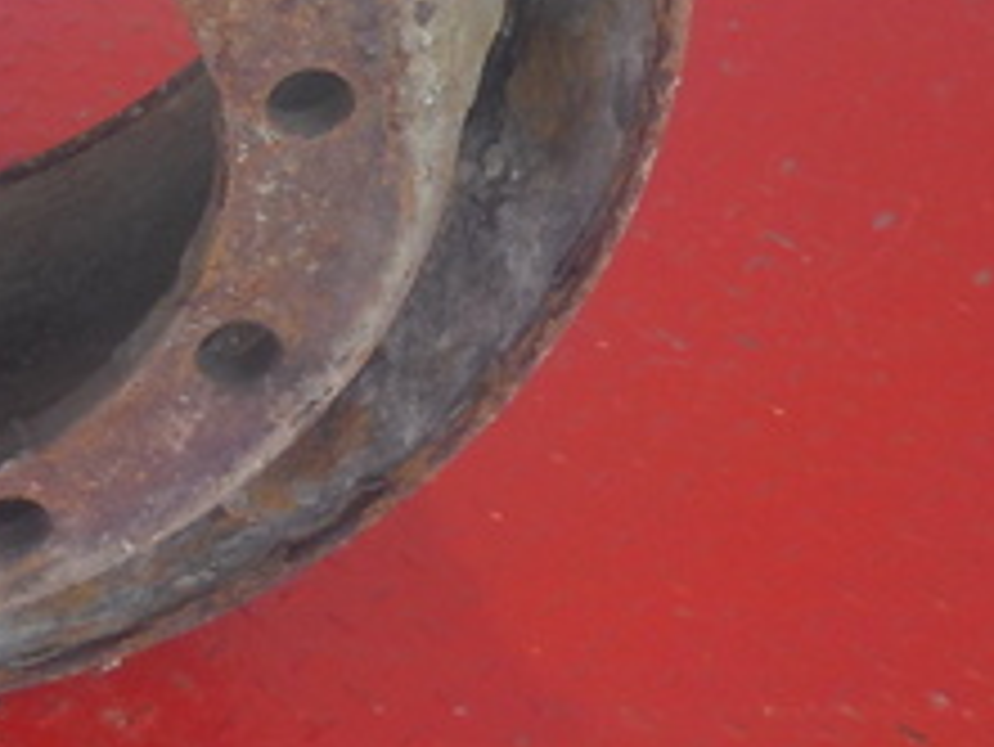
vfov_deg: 16.1
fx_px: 2500
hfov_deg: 20.6
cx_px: -279
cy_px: -212
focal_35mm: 87
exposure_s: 1/40
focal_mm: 4.1
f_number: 3.3
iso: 125
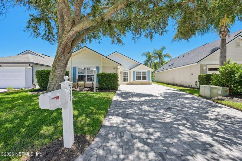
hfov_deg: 104.3
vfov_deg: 81.1
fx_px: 94
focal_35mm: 14
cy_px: 80
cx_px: 121
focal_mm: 14
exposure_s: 1/125
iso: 100
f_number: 8
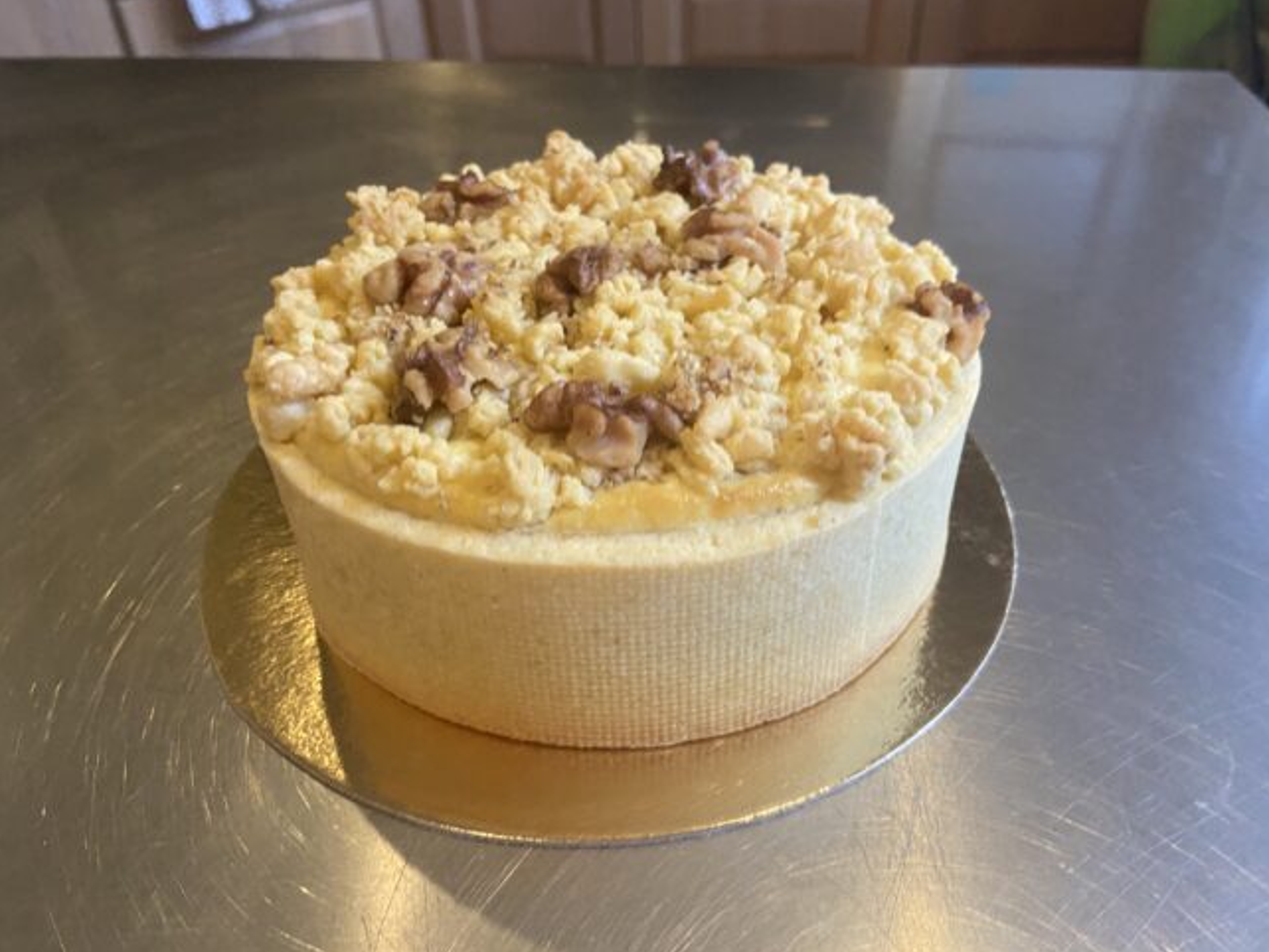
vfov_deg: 51.4
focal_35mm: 27
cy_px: 474
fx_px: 990
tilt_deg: -39.7
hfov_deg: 65.3
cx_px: 655
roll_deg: +1.8
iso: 250
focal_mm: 4.25
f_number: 1.8
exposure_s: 1/50
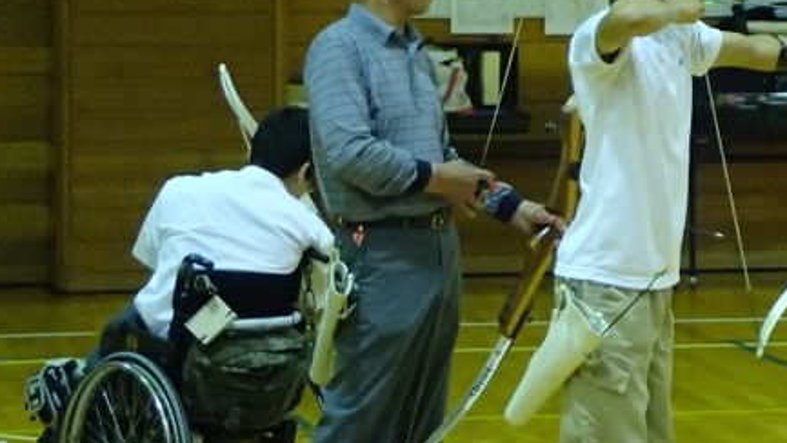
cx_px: 647
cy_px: 200
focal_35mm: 171
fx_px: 3570
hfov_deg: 12.5
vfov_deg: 7.1
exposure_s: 1/20
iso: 1250
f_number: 4.5
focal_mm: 15.41
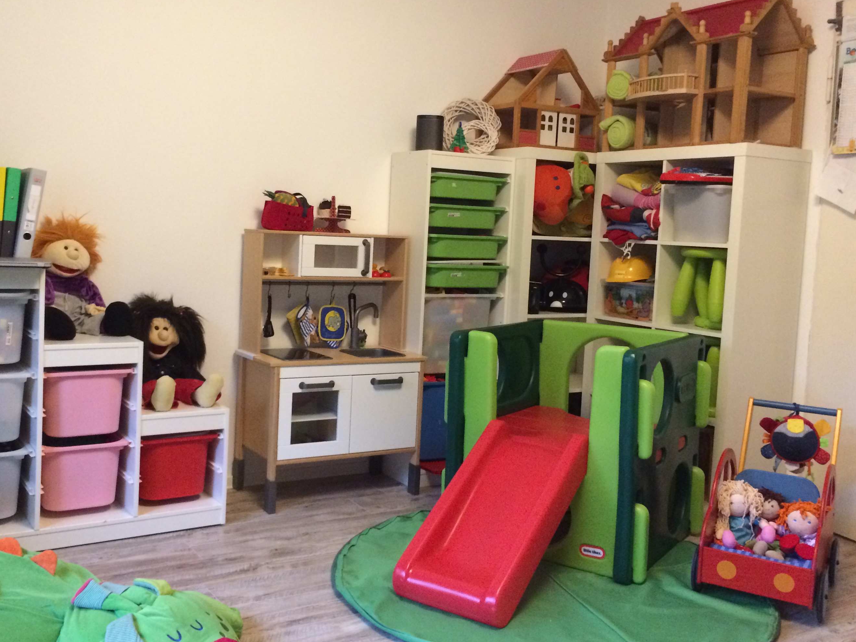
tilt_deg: -1.1
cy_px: 291
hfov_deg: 51.2
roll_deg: -2.0
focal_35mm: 36
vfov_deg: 39.6
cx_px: 369
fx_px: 890
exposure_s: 1/25
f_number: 2.2
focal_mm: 4.15
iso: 320
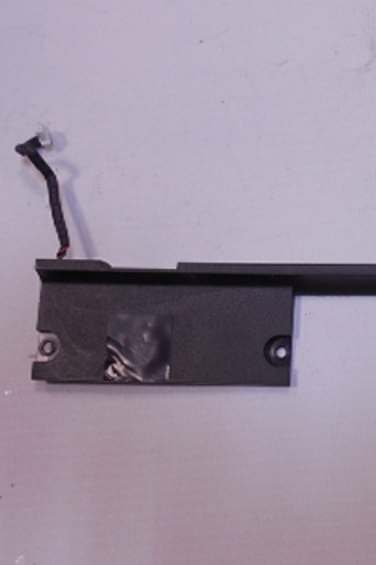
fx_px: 768
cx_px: 472
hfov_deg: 24.4
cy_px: 315
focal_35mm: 49
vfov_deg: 40.3
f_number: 3.5
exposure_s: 1/30
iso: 200
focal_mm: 4.6
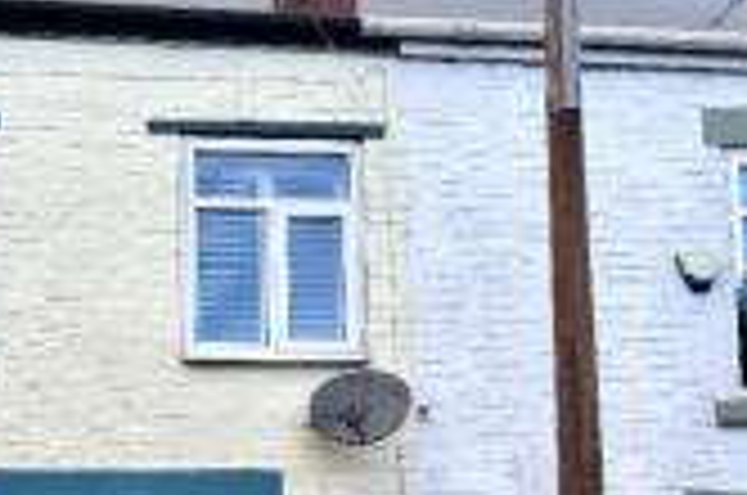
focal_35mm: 69
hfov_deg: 28.3
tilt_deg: +6.8
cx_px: 97
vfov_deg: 18.4
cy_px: 637
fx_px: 1429
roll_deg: +0.8
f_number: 1.6
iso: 40
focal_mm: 5.96
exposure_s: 1/265
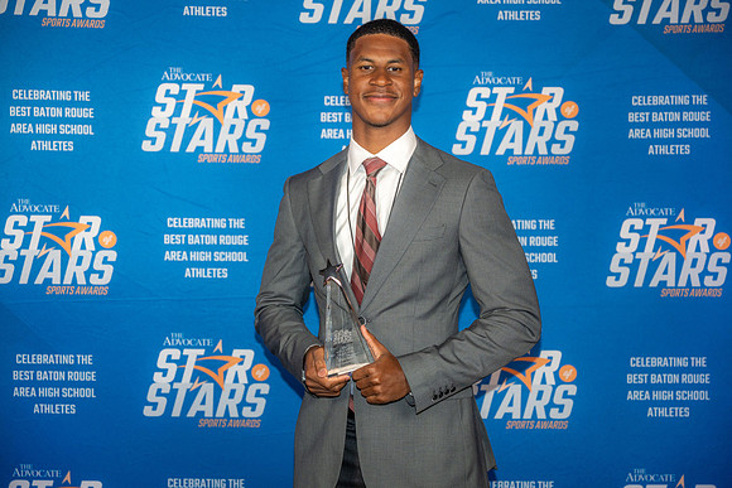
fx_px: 1281
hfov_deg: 31.9
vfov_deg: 21.6
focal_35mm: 63
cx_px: 366
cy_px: 244
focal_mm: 63
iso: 320
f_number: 3.2
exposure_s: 1/160
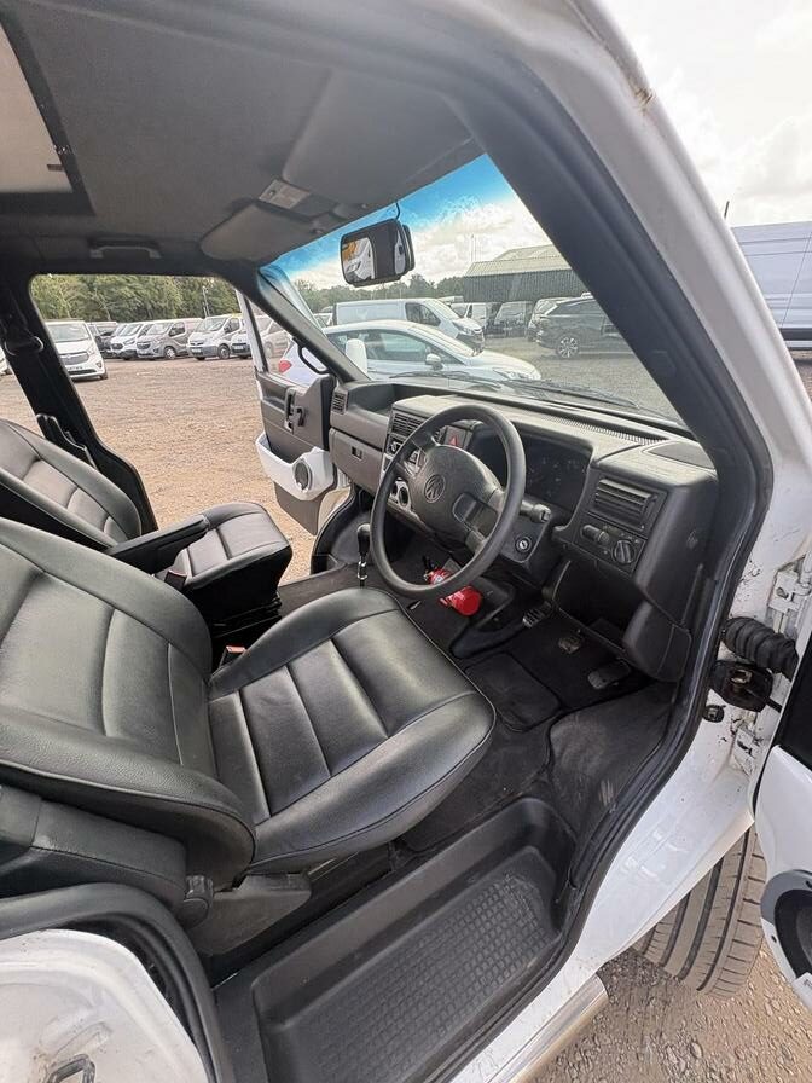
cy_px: 542
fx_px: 438
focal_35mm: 14
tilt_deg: -27.0
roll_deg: -0.8
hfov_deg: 85.7
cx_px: 406
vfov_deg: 102.1
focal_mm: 2.22
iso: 40
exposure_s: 1/99
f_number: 2.2
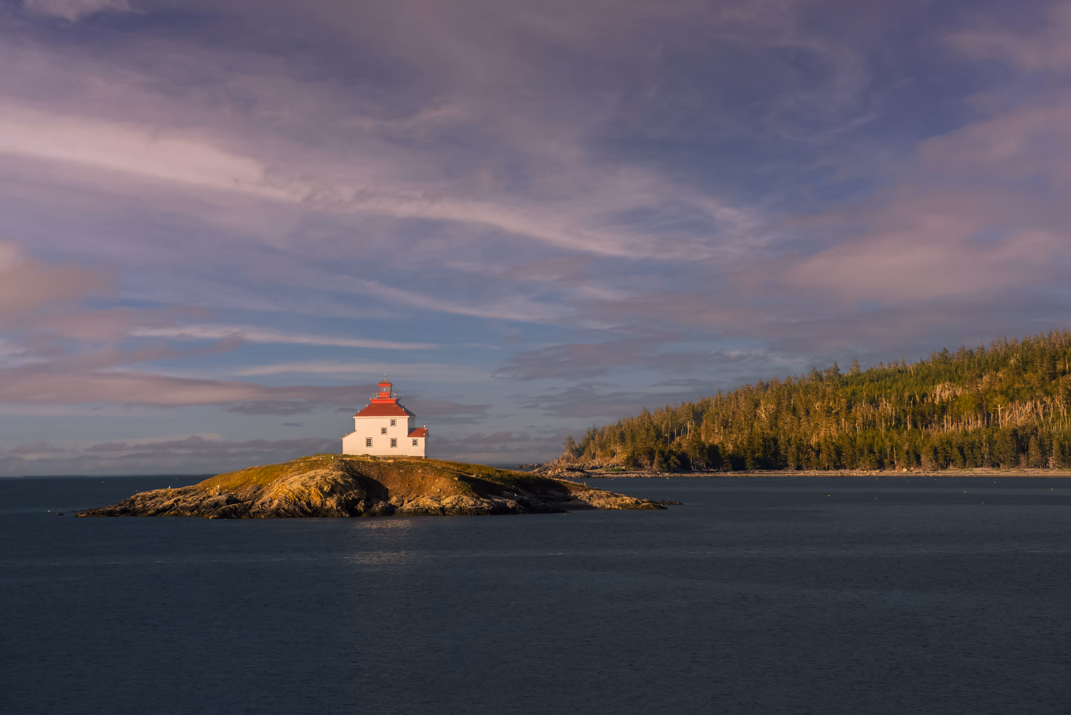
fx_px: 5952
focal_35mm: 200
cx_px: 536
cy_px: 358
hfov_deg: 10.3
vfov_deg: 6.9
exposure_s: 1/500
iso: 400
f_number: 11
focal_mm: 200
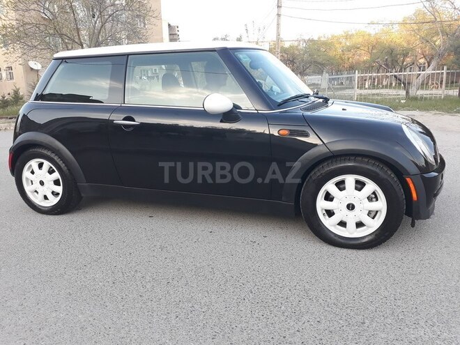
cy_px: 172
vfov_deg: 51.4
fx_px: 359
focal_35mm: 27
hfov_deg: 65.3
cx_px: 230
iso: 64
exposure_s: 1/100
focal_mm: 3.6
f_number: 1.9
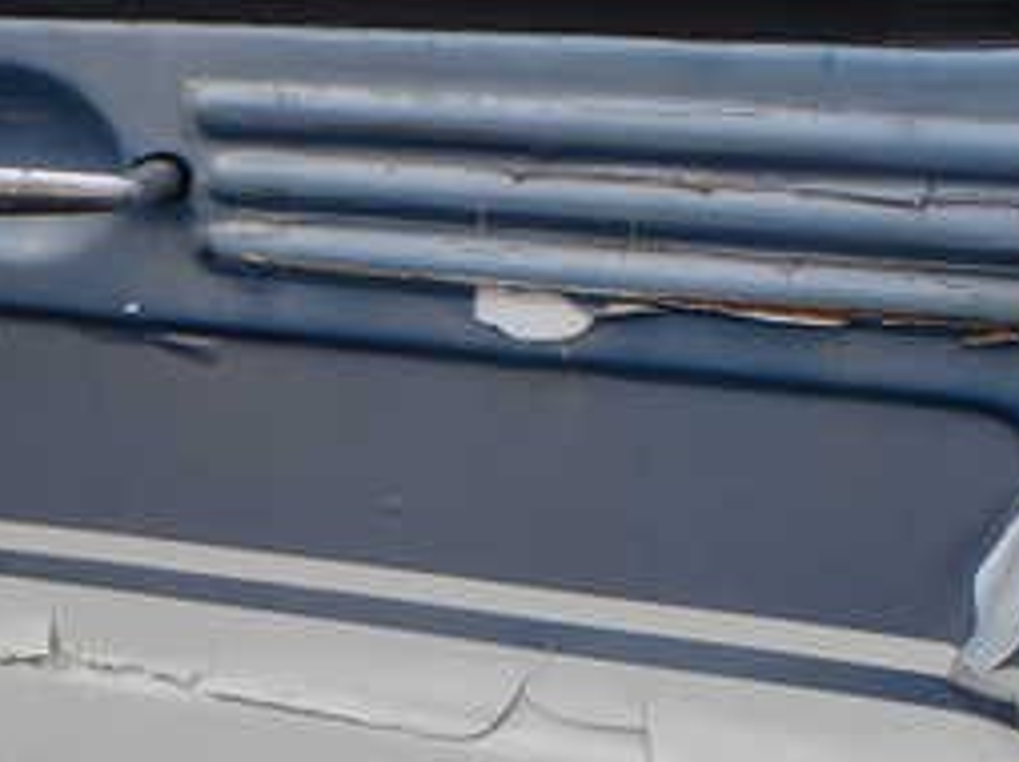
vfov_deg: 20.2
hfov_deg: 26.5
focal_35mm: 71
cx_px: 96
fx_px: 2088
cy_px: 706
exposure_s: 1/250
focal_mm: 5.4
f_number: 3.2
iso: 100
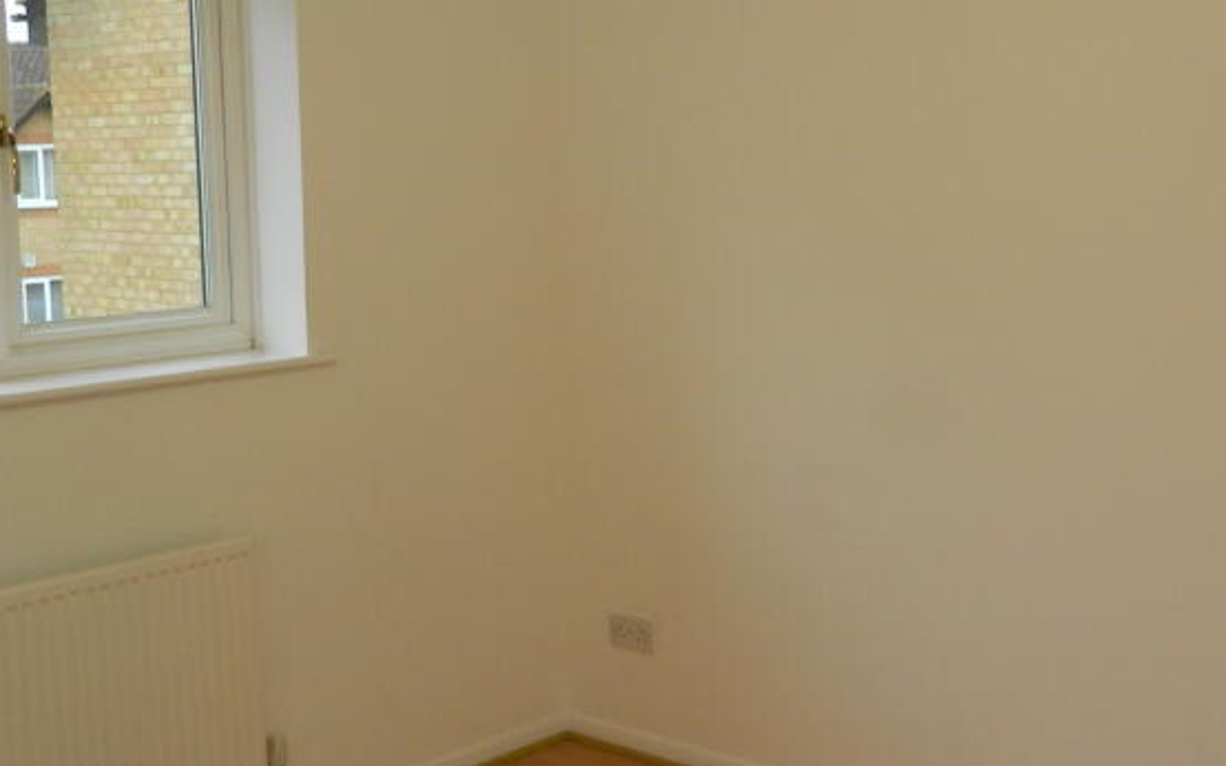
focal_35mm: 49
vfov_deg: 26.3
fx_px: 1637
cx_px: 655
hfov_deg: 41.0
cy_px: 337
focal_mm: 4.5
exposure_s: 1/30
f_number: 3.1
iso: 110
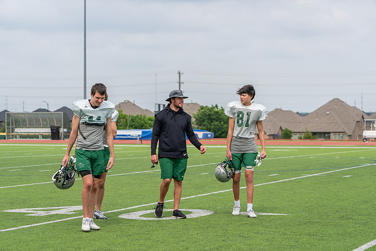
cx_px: 188
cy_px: 126
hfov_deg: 20.4
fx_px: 1045
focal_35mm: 100
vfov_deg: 13.7
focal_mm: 100
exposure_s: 1/1250
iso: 400
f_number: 5.6
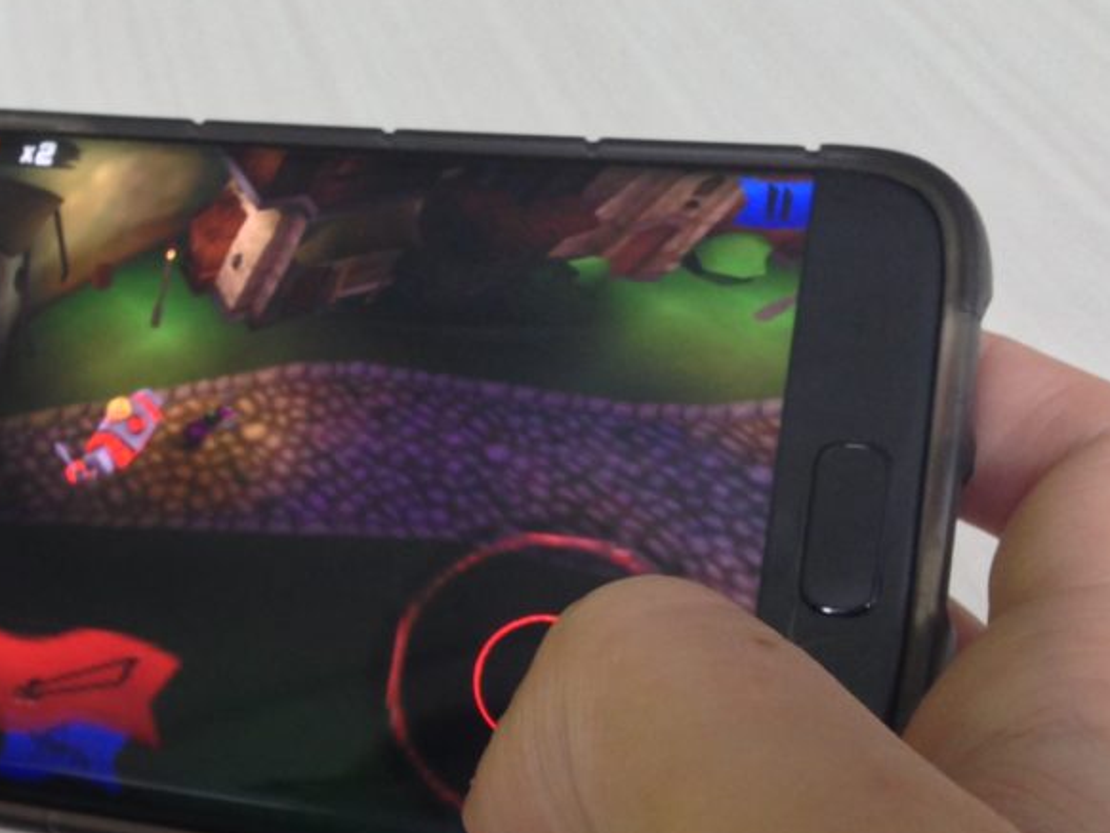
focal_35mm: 68
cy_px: 530
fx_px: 2181
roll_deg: +9.9
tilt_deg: -36.8
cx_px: 46
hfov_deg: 27.2
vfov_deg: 21.6
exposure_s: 1/20
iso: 80
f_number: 2.4
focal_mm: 4.12
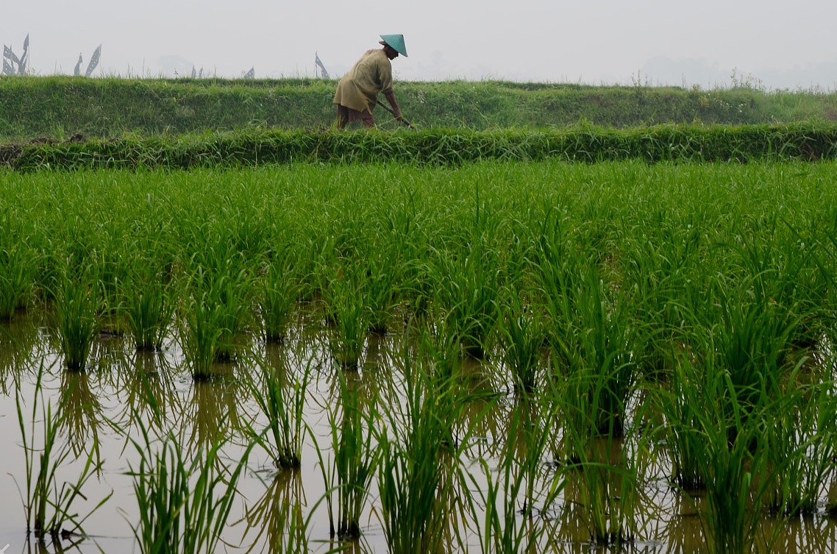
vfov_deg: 14.0
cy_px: 267
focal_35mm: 97
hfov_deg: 21.1
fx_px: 2250
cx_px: 416
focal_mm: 46
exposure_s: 1/160
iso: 100
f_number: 11
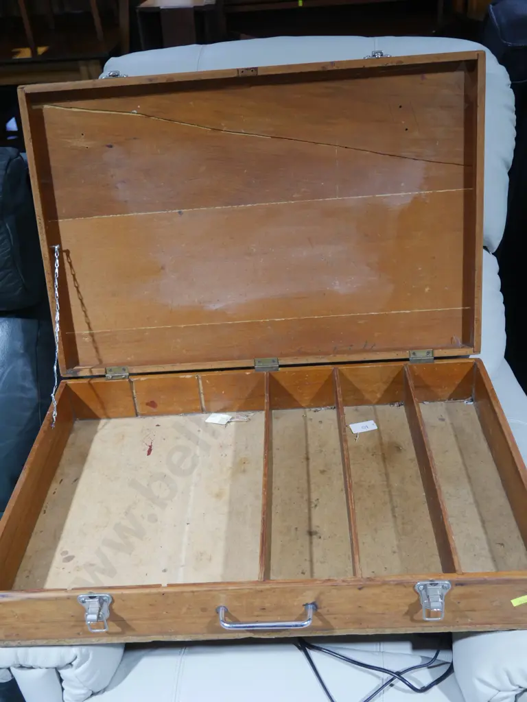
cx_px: 264
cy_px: 351
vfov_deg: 49.0
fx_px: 771
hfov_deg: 37.7
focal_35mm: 38
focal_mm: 19
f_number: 4.1
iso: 800
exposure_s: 1/60
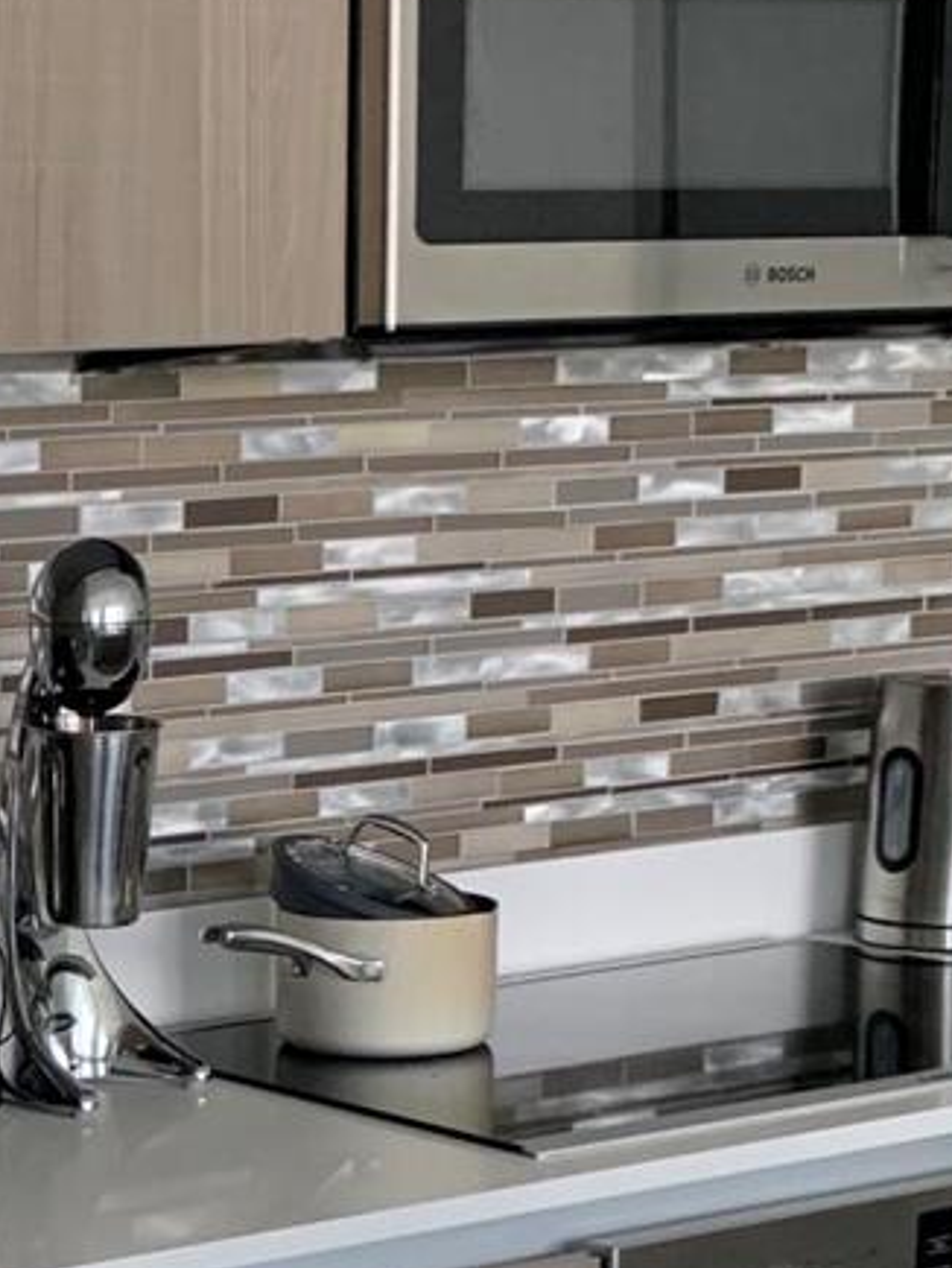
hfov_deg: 15.4
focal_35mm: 92
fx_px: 3370
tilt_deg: -13.9
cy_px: 1265
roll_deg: +1.0
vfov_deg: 20.6
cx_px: -222
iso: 125
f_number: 1.8
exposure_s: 1/60
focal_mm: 4.25
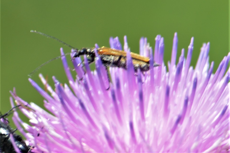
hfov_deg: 4.6
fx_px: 2875
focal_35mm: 450
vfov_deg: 3.1
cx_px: 115
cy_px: 76
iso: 110
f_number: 8
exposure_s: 1/125
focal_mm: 300
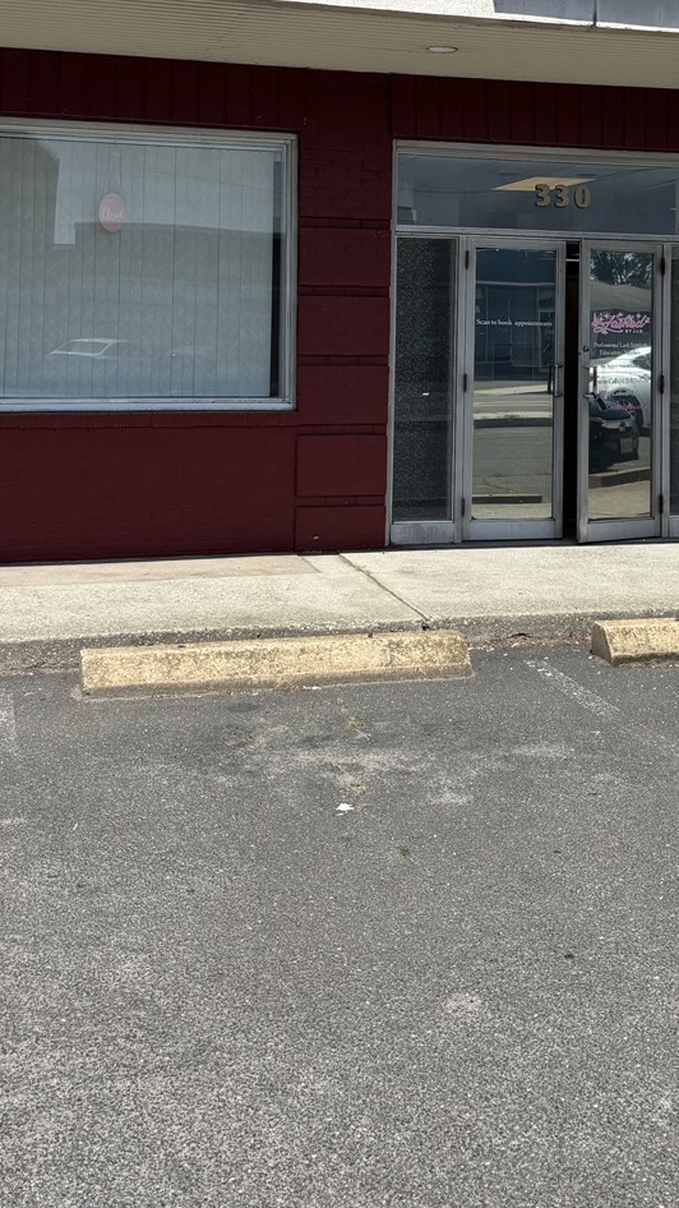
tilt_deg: +1.8
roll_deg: -1.6
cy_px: 286
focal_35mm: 46
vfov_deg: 43.0
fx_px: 1473
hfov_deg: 25.8
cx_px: 456
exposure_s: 1/3650
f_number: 1.6
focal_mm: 5.96
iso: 50
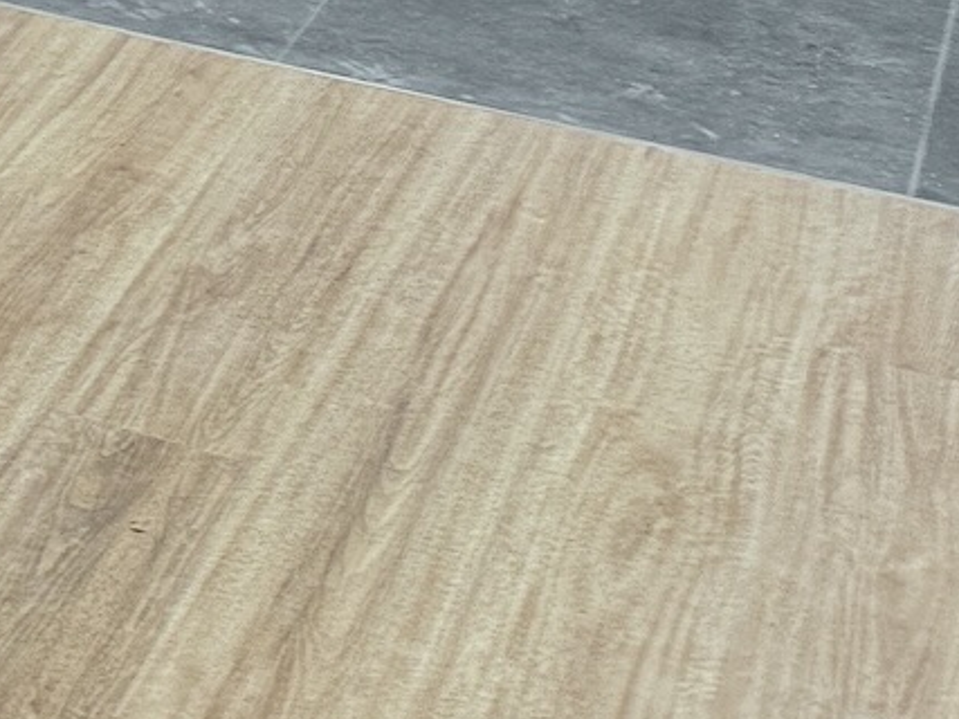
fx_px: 2991
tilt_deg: -6.8
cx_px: -712
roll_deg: -1.5
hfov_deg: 15.8
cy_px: -798
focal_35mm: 108
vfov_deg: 12.0
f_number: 1.78
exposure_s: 1/50
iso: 250
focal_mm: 6.76
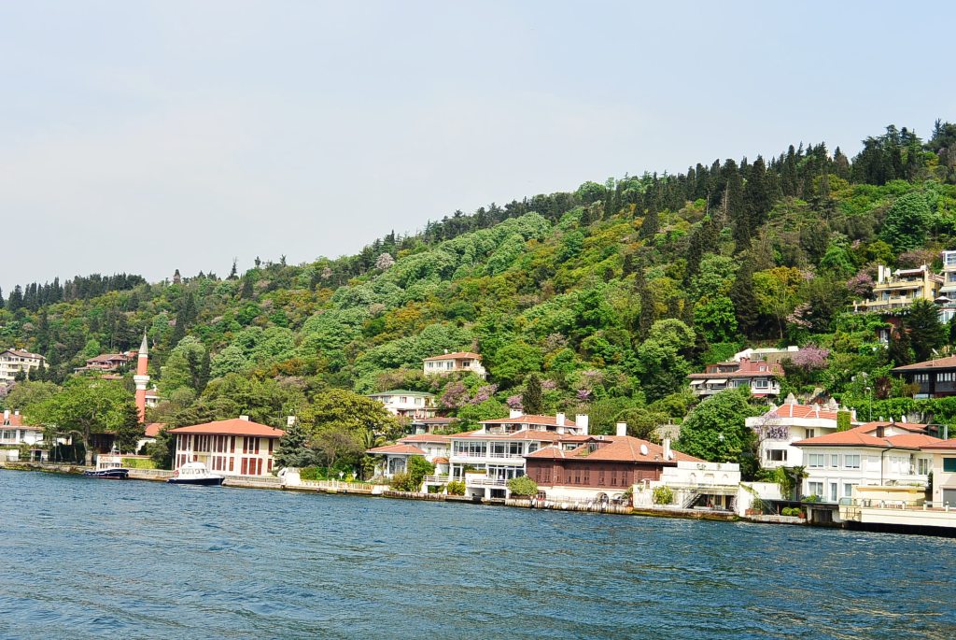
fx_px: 1302
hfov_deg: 40.3
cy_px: 320
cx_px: 478
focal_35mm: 49
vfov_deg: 27.6
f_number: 4.5
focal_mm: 18.2
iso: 100
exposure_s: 1/500
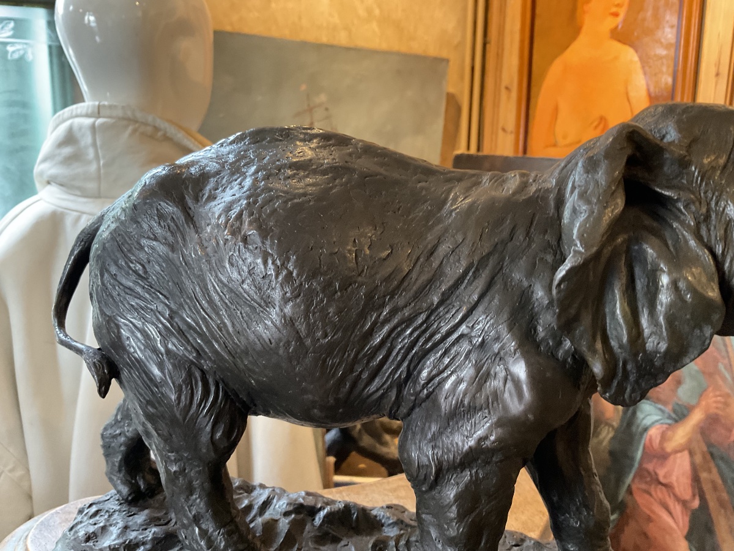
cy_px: 276
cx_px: 367
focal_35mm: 29
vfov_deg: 48.2
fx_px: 615
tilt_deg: -10.5
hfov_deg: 61.7
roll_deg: -1.7
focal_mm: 3
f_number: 1.8
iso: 250
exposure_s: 1/40
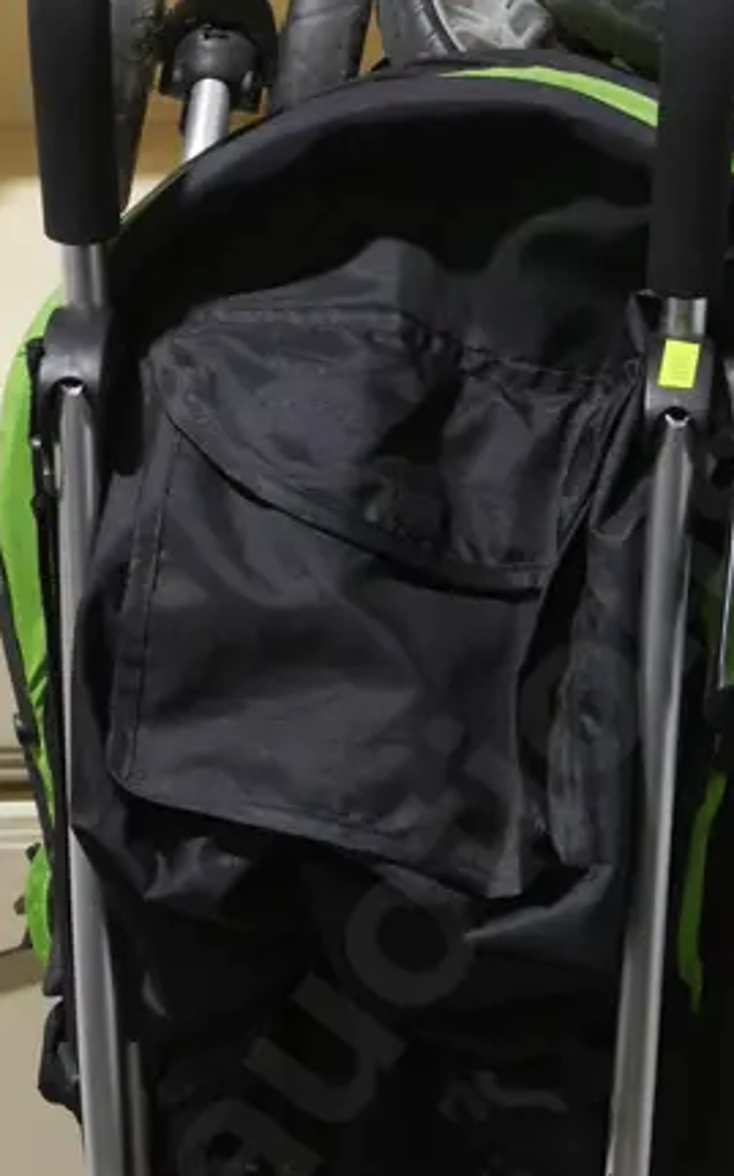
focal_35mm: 121
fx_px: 3877
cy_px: 1031
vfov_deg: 17.0
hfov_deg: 10.8
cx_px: 338
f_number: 5.2
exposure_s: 1/60
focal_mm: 24
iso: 400
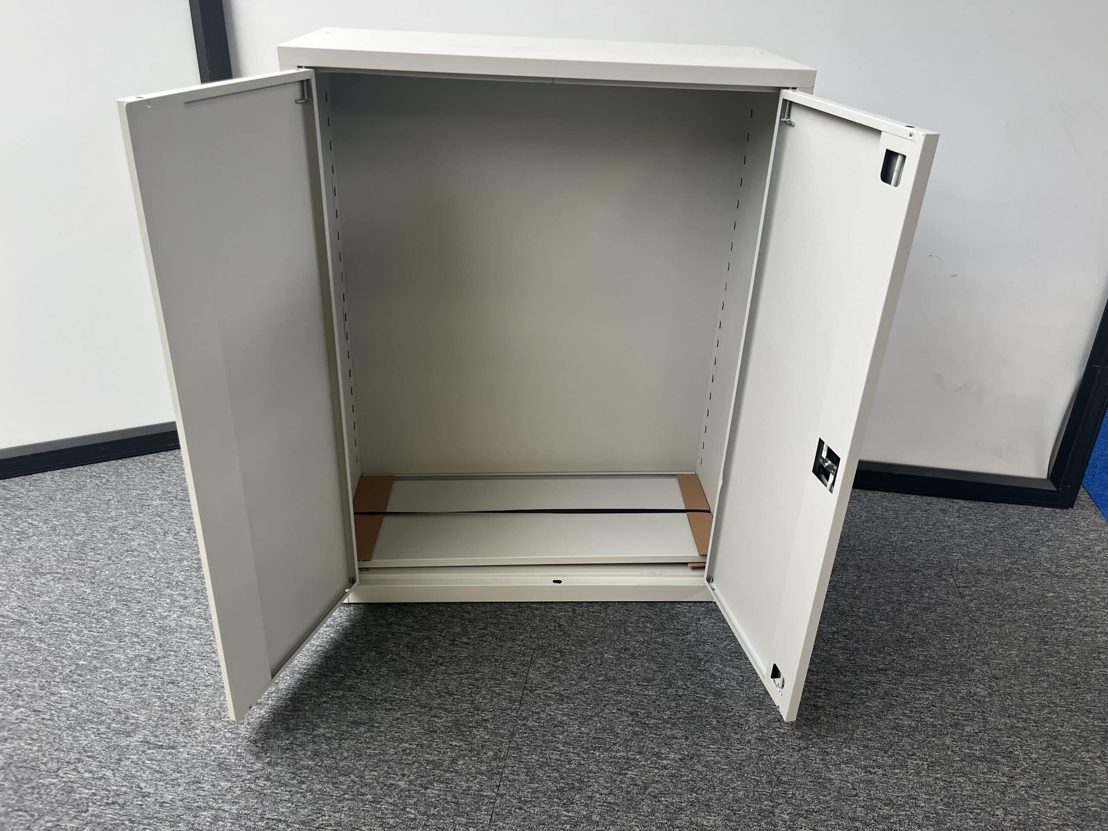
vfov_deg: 53.1
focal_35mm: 26
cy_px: 416
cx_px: 554
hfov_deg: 67.3
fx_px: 832
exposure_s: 1/121
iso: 125
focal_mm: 5.1
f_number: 1.6
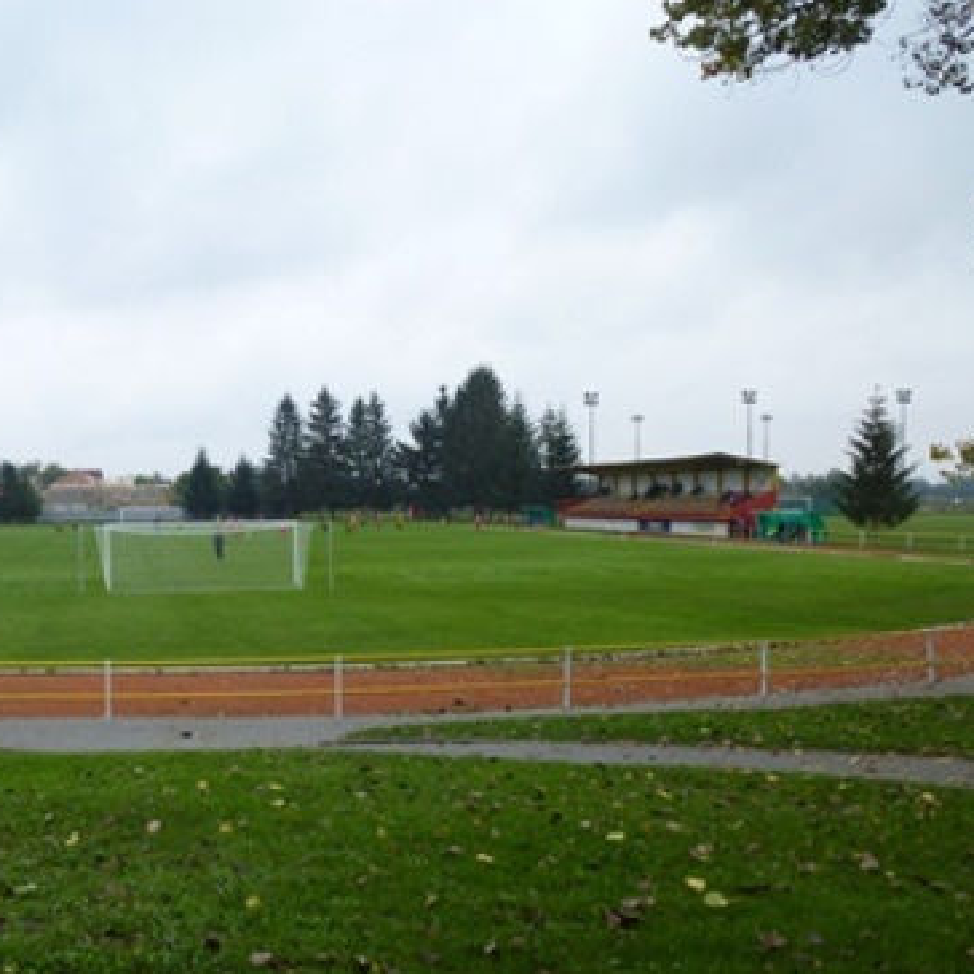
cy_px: 557
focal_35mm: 35
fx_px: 1114
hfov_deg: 44.7
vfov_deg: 47.1
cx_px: 185
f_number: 3.3
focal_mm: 4.3
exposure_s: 1/250
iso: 100
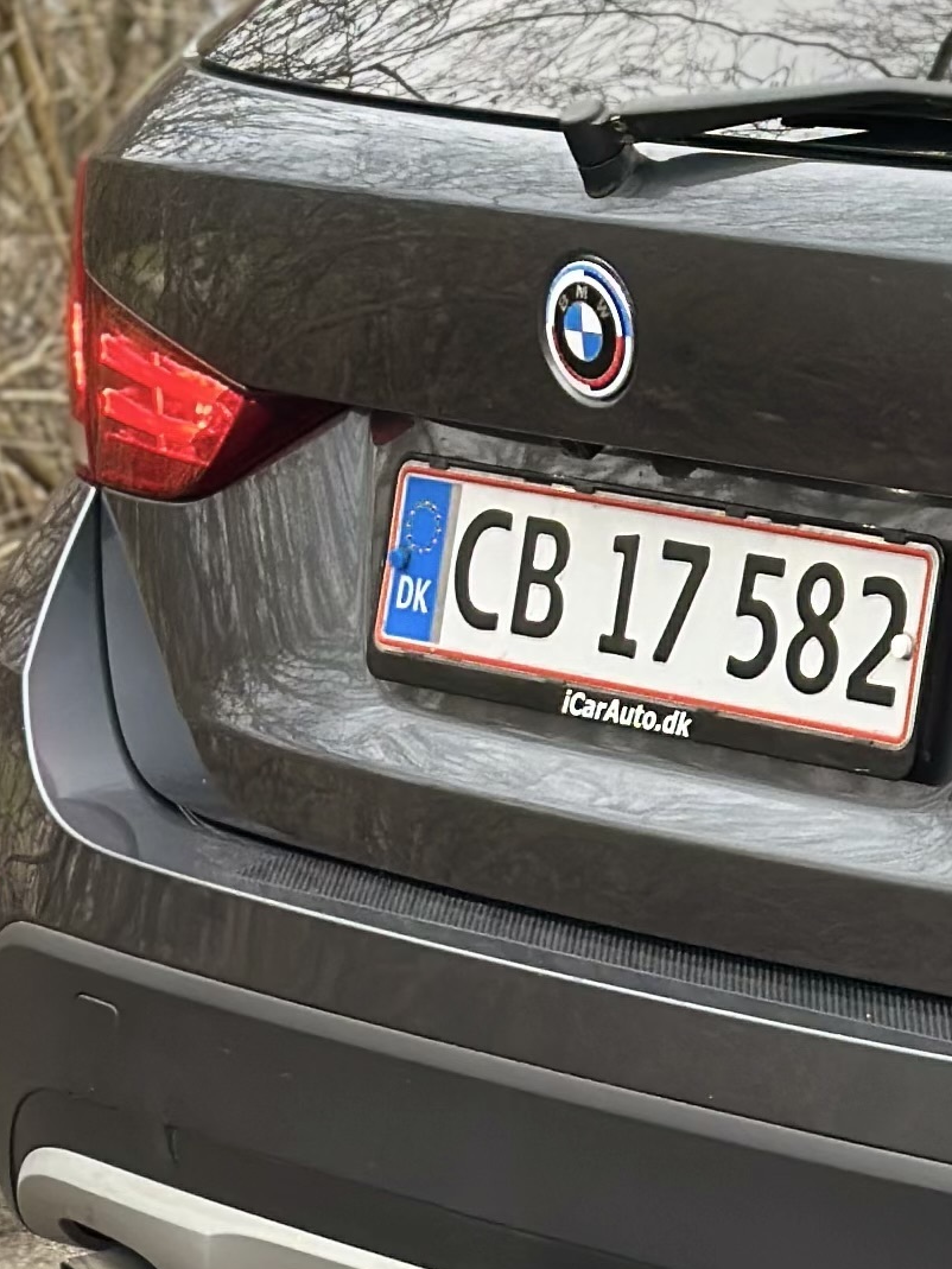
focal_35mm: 181
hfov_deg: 8.0
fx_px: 6636
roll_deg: -2.2
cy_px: 541
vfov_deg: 10.9
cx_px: 1598
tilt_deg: -7.4
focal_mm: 6.86
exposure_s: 1/131
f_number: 1.78
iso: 80
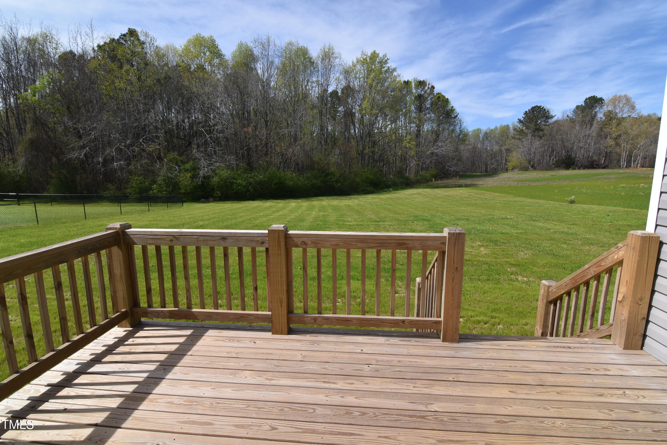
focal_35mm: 16
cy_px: 222
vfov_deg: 72.1
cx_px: 334
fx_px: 306
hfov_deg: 95.0
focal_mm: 11
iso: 110
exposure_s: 1/250
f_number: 8
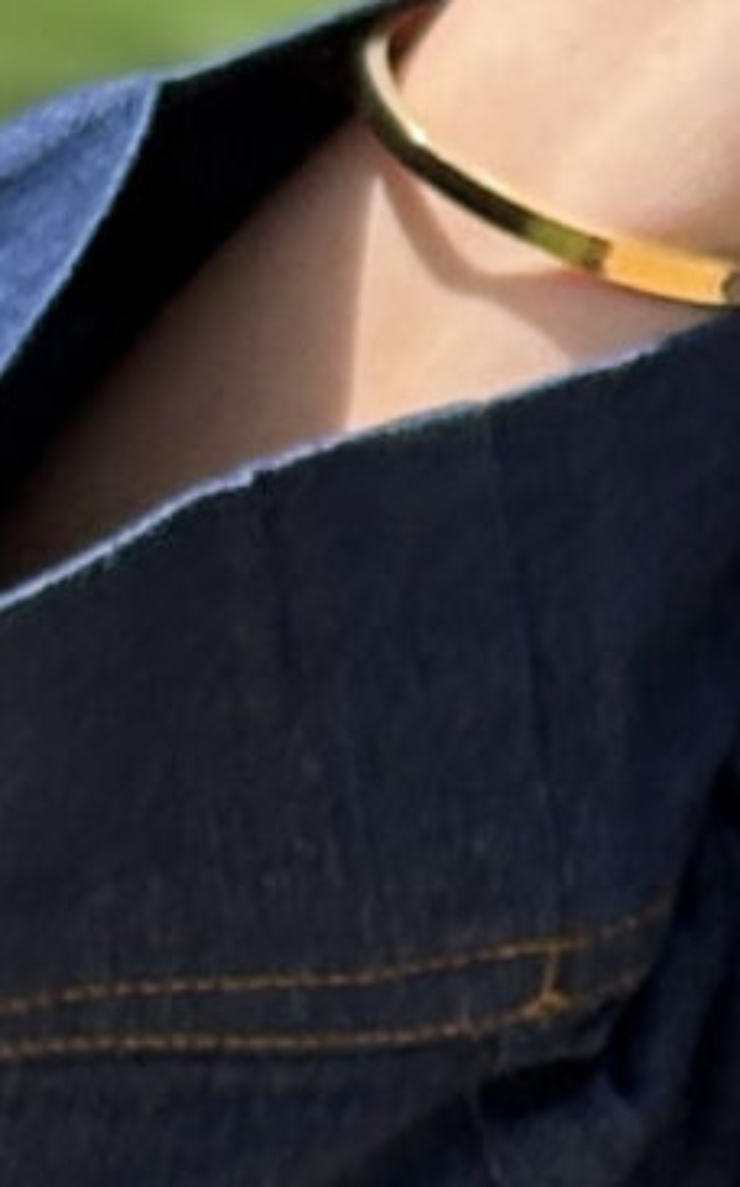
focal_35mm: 386
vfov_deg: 5.4
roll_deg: -2.2
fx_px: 12485
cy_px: 652
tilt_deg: -8.5
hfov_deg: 3.3
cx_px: 2535
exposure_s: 1/1032
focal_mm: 5.96
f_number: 1.6
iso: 40
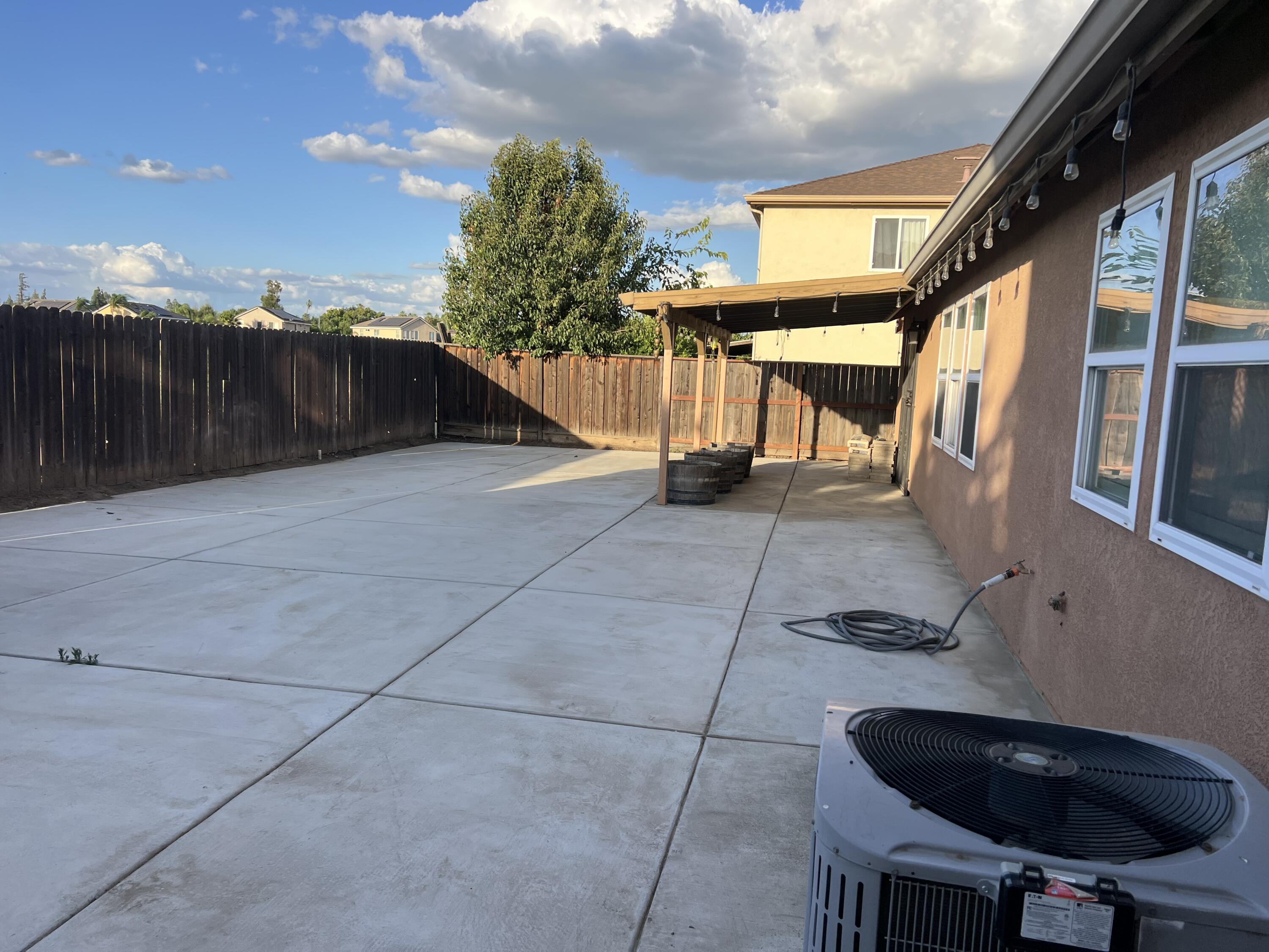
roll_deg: -3.1
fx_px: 953
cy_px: 476
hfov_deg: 67.3
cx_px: 634
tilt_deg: -6.3
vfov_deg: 53.1
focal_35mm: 26
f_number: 1.5
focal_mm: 5.7
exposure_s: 1/1698
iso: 50
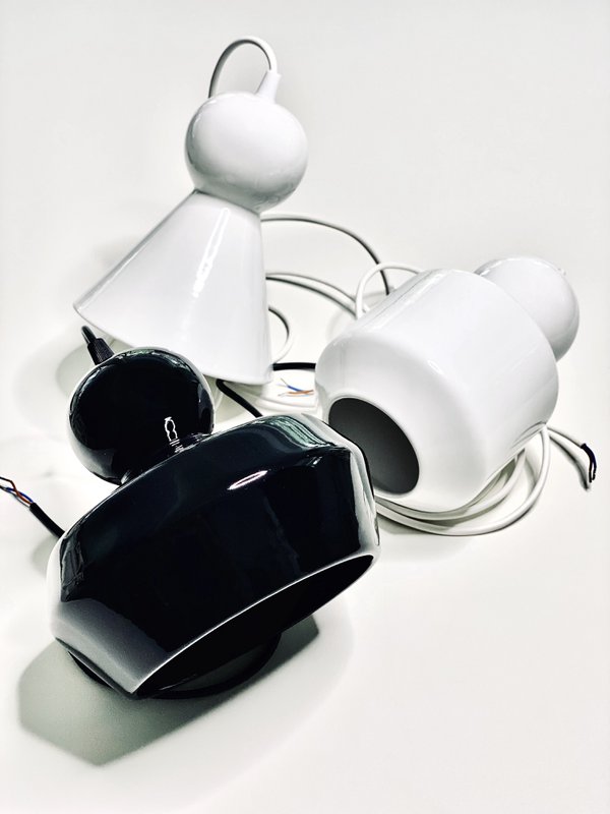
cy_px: 407
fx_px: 1222
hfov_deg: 28.0
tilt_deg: -43.1
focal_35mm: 52
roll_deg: -0.5
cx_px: 305
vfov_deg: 36.8
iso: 64
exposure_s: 1/122
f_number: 2
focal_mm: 6
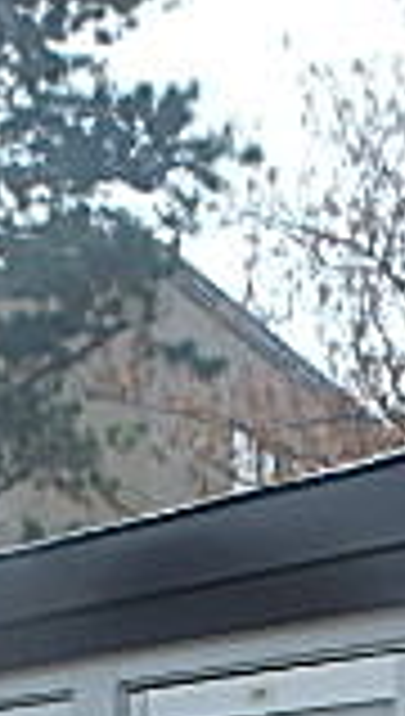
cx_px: 194
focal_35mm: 92
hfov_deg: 13.2
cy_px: 1067
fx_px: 1748
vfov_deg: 20.0
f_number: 6
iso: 125
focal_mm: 3.7
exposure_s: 1/400
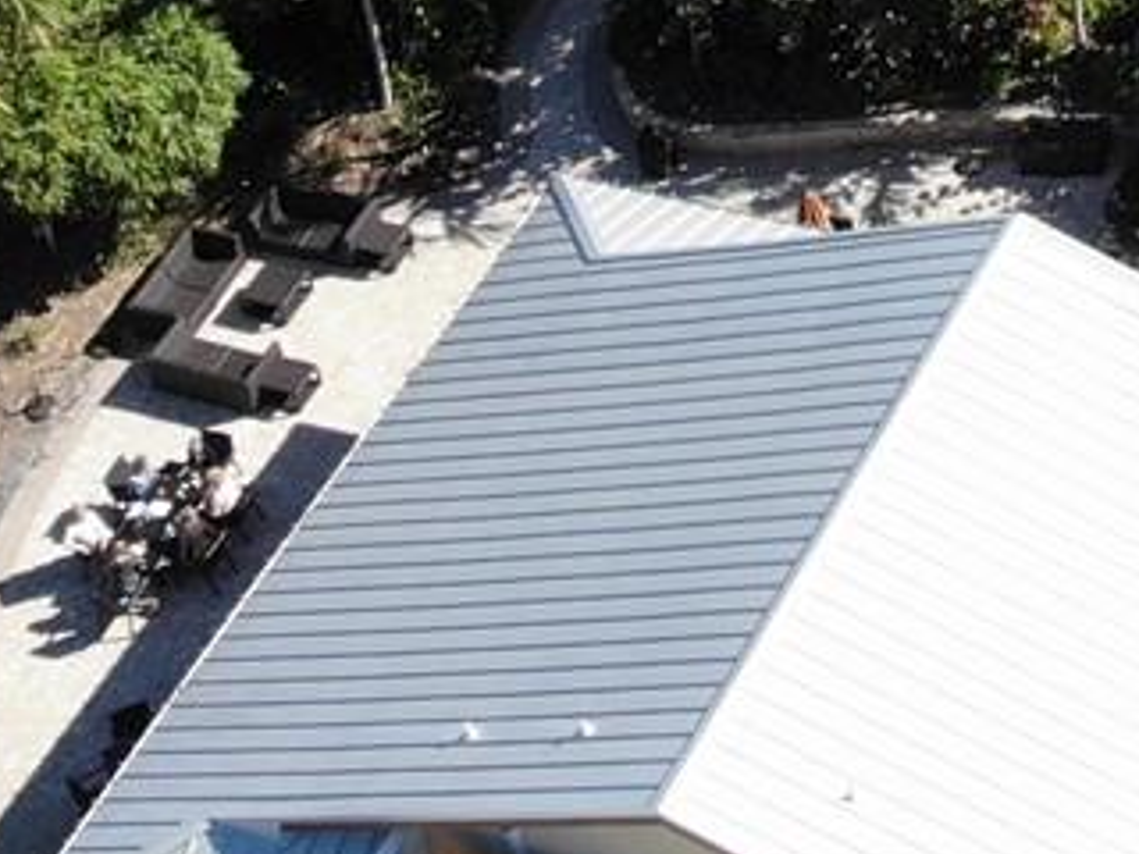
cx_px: 1883
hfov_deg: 14.8
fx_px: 3948
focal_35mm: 120
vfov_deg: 11.4
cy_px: -689
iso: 106
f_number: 2.8
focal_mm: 4.5
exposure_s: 1/794
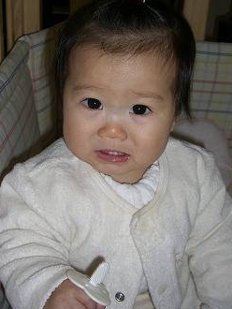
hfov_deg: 31.5
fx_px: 411
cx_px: 105
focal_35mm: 46
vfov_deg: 41.1
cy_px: 133
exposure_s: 1/60
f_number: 2.8
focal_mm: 7.9
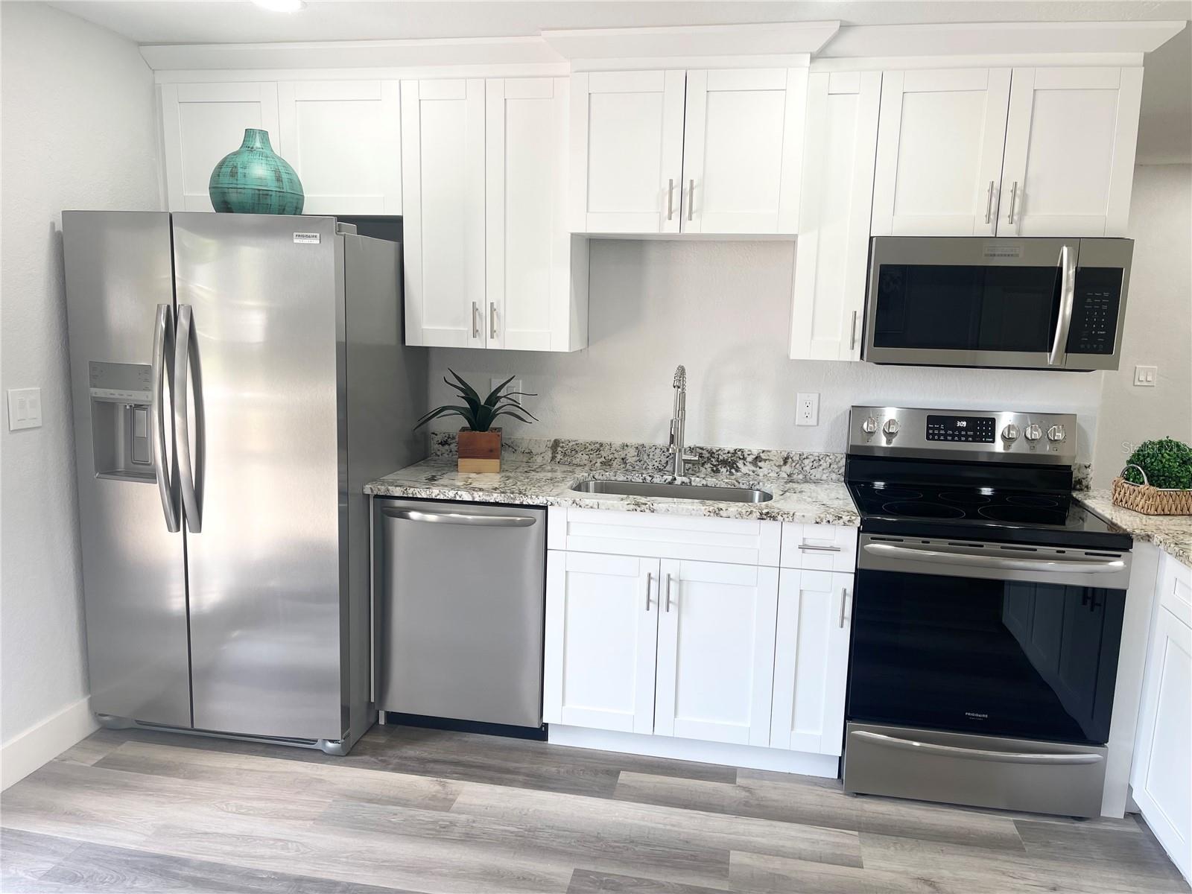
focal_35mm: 26
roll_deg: -1.6
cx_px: 596
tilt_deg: -10.8
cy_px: 447
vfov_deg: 53.1
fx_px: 895
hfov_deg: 67.3
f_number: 1.6
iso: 40
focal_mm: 5.1
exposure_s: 1/120
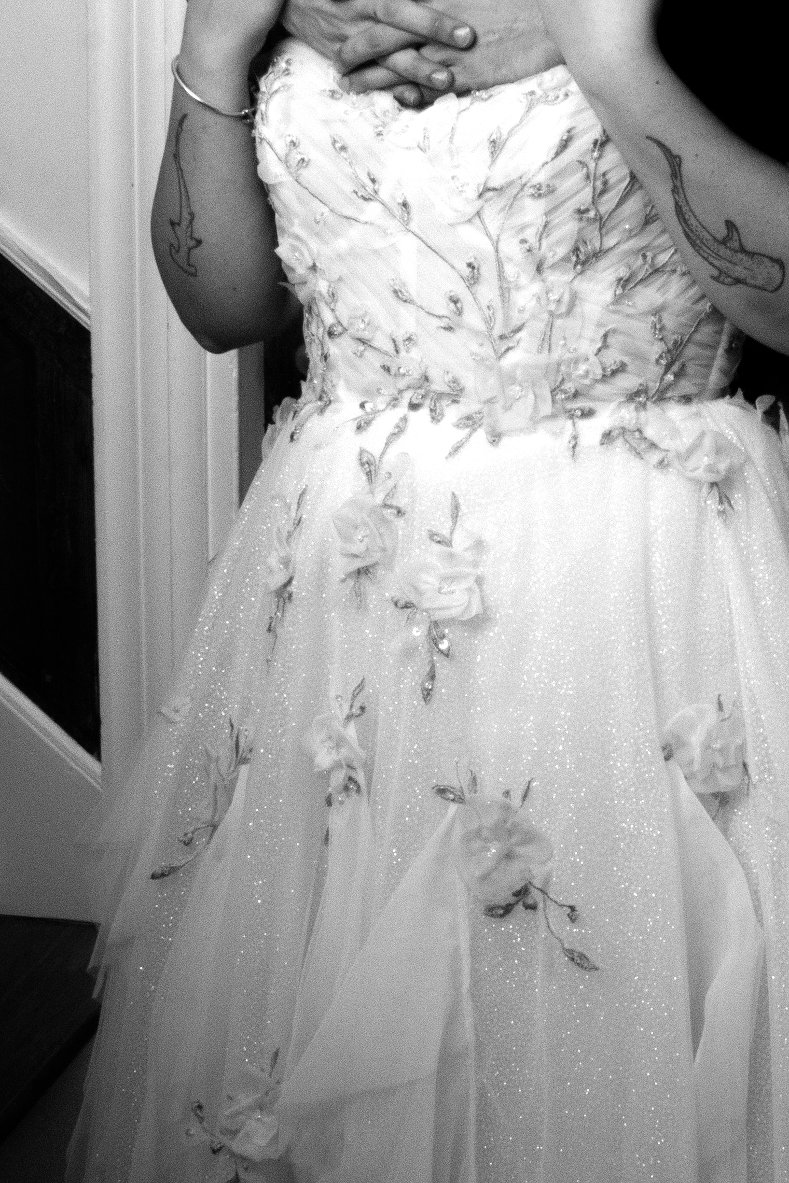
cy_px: 692
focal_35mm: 71
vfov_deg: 28.4
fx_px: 2334
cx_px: 571
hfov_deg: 19.1
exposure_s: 1/60
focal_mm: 18
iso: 1600
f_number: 22
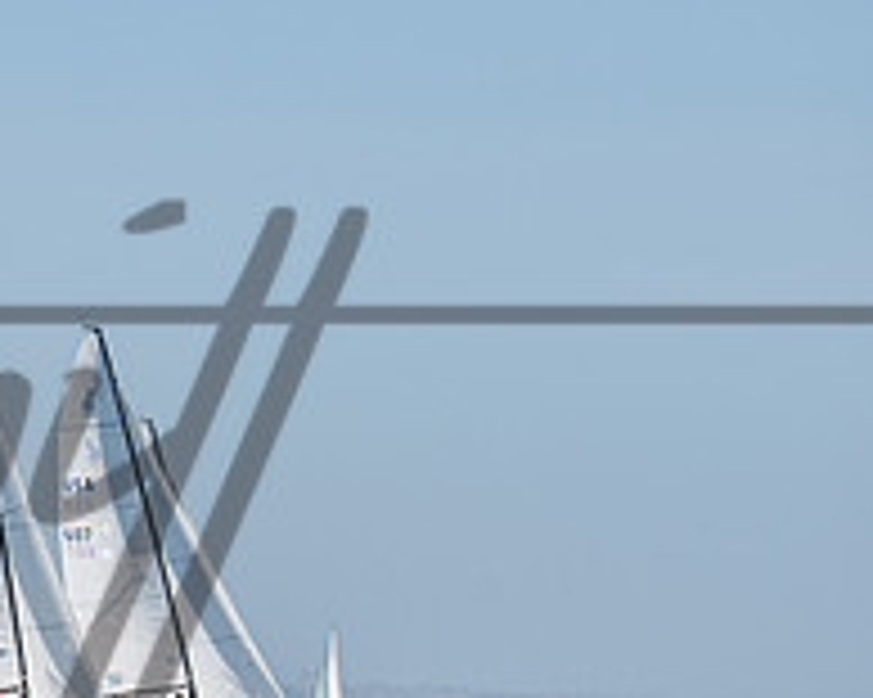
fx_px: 7618
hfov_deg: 6.5
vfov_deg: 5.2
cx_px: -279
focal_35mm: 295
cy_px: 421
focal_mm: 70
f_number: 6.3
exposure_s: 1/1000
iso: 200
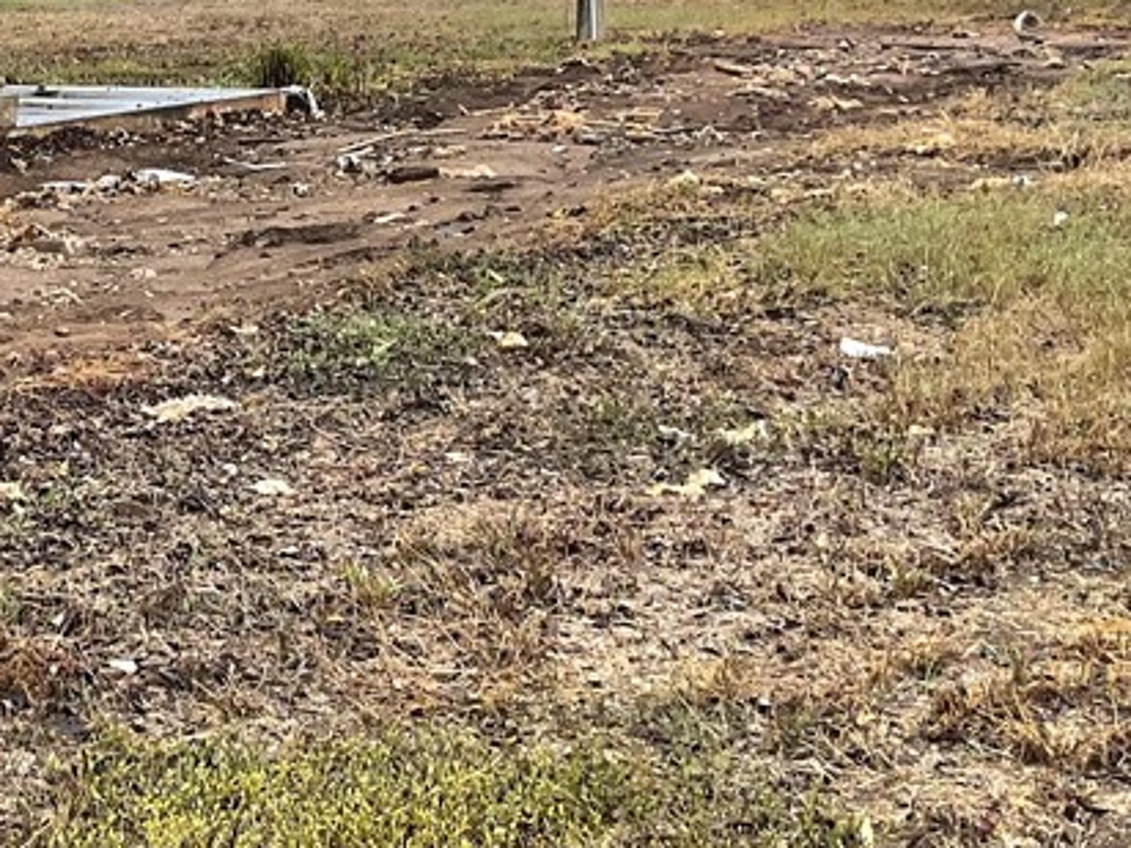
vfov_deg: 20.4
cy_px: 296
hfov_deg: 25.9
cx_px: 47
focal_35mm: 72
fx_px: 2352
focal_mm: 3
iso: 64
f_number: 1.8
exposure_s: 1/122
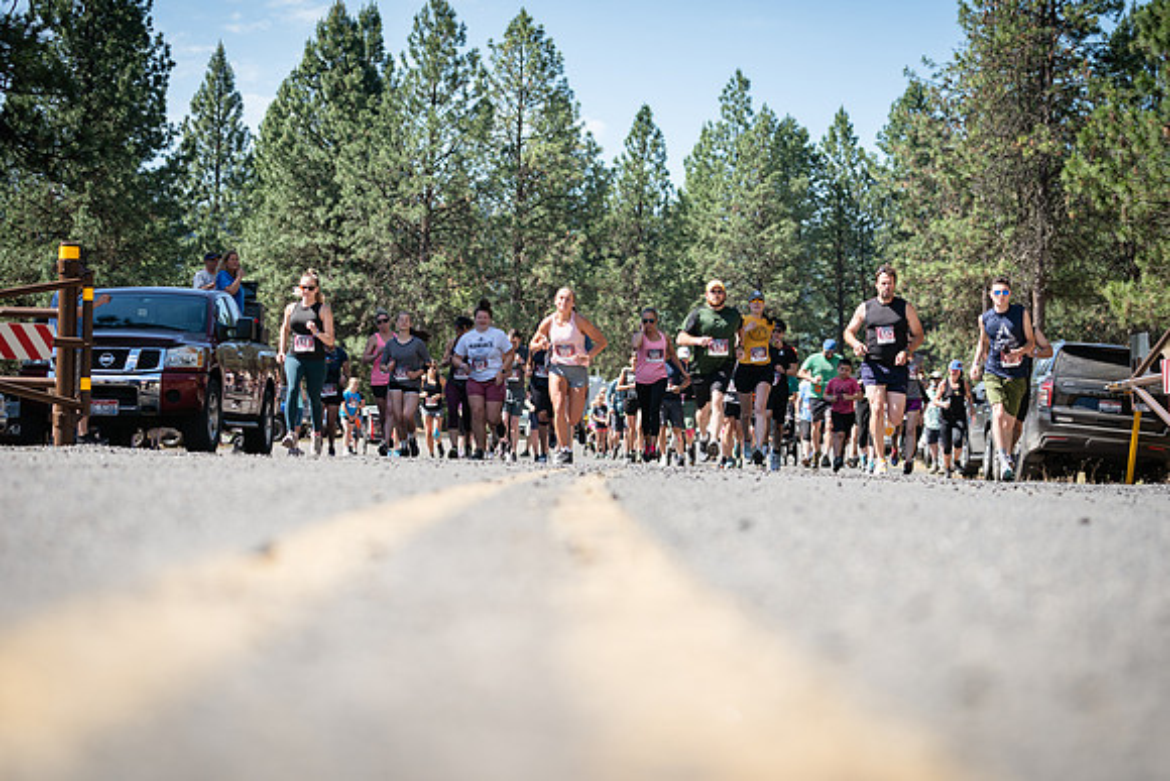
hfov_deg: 27.3
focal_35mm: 74
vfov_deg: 18.4
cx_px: 585
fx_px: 2405
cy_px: 390
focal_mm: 74
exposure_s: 1/500
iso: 125
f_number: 4
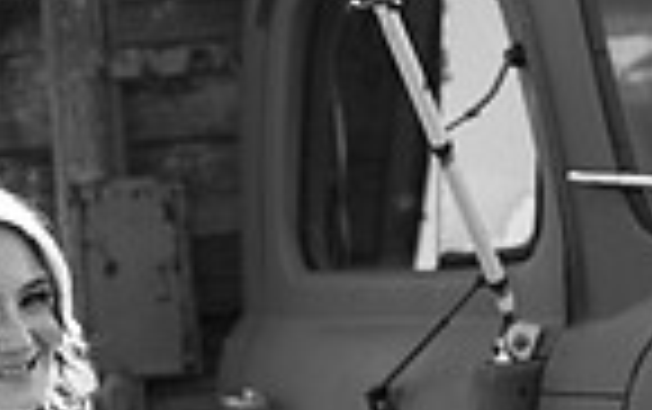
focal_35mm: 240
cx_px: -13
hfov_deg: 8.7
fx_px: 4270
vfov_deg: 5.4
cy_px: 667
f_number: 2.8
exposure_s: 1/2000
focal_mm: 76
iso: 400
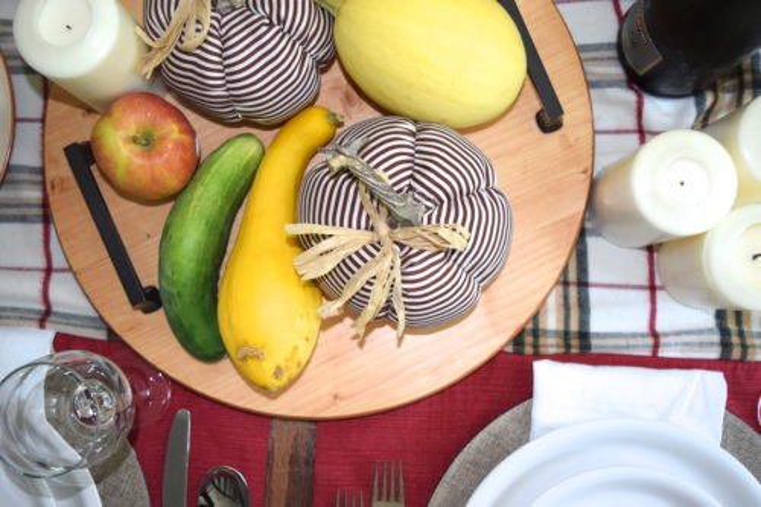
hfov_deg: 47.9
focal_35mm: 40
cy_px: 254
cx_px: 380
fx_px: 856
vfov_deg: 33.0
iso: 1600
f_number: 4.5
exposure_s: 1/200
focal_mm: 27
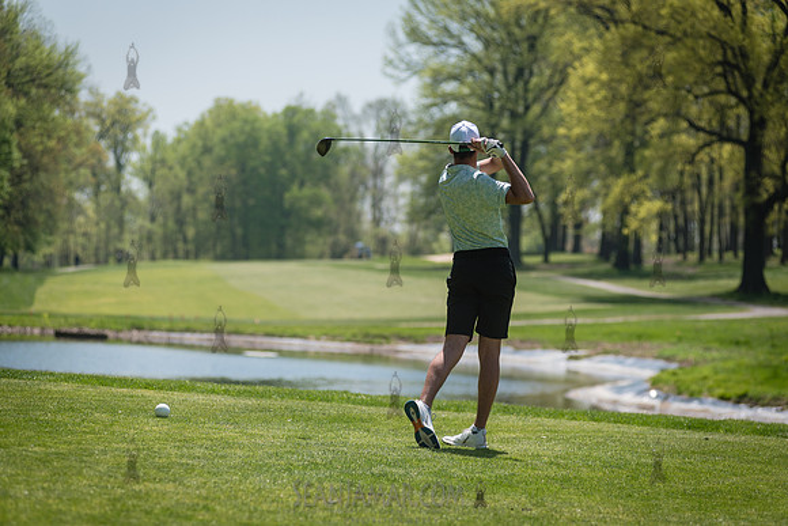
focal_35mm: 135
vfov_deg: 10.2
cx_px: 394
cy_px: 263
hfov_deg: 15.2
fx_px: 2956
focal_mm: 135
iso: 100
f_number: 3.5
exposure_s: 1/1250
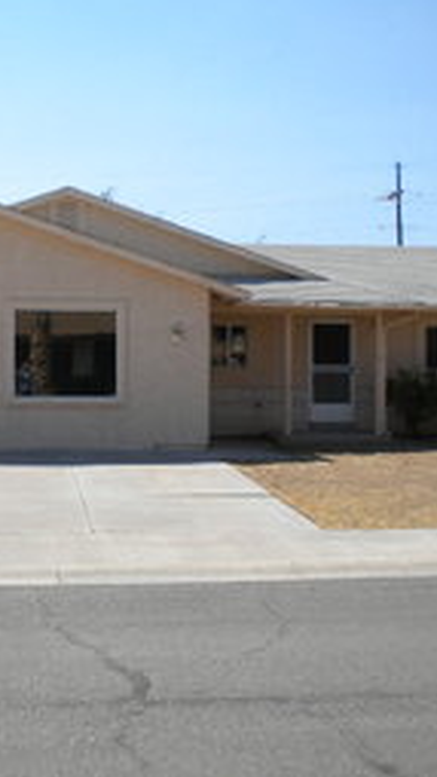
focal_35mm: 52
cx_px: 110
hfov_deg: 22.9
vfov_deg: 39.9
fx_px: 1070
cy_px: 388
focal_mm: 6.3
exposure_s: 1/786
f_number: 4.6
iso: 80
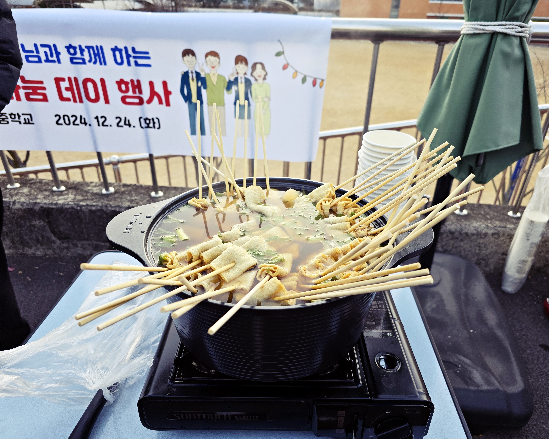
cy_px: 219
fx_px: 390
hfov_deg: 70.3
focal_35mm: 24
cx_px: 278
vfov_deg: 58.8
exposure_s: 1/180
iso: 64
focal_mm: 6.3
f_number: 1.7
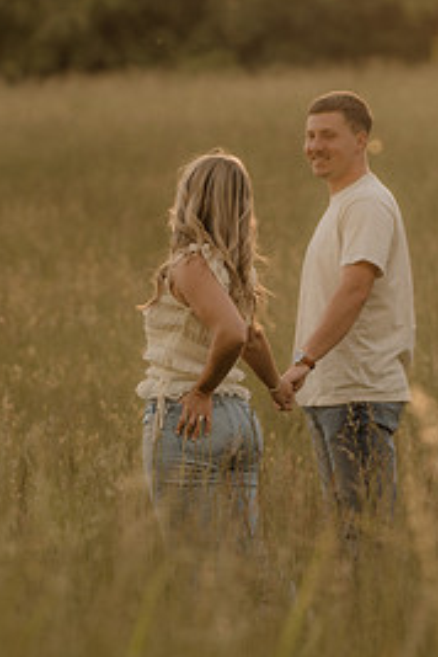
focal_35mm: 214
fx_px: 3905
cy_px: 268
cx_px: 251
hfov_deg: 6.4
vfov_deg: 9.6
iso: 250
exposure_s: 1/800
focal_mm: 85
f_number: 2
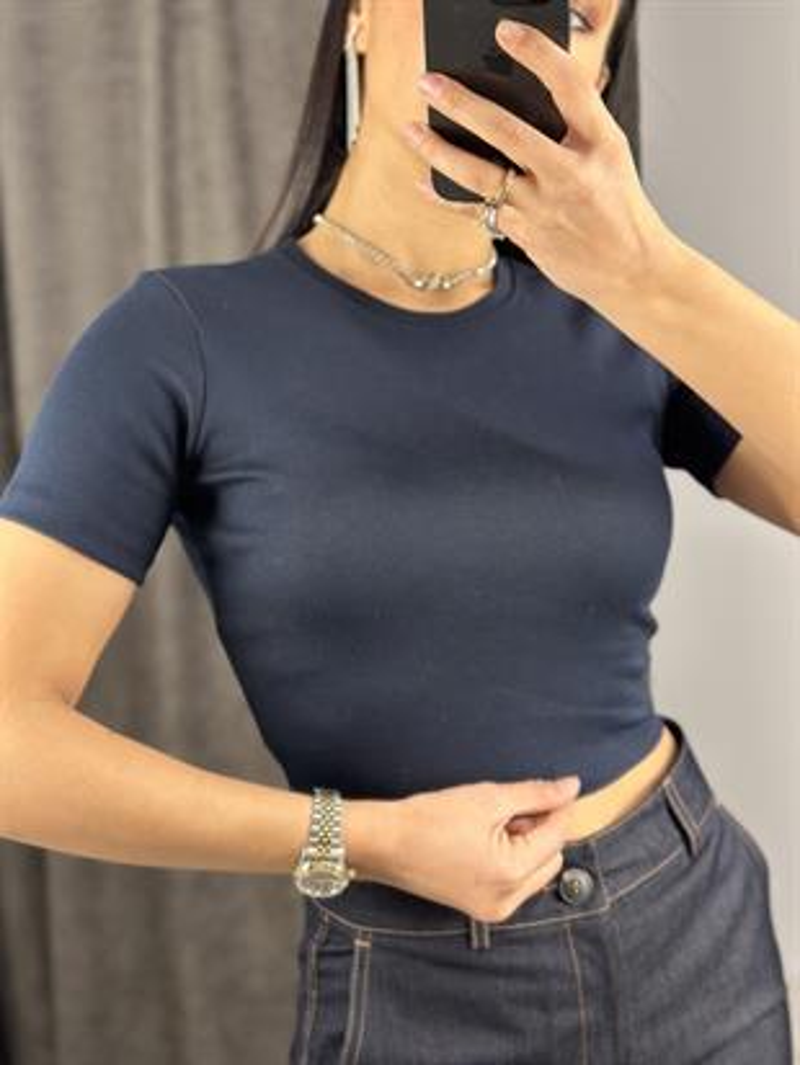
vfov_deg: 39.6
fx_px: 1478
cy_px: 532
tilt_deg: -30.8
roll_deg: +3.7
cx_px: 400
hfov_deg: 30.3
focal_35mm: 48
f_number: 1.78
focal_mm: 6.86
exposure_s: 1/50
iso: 125
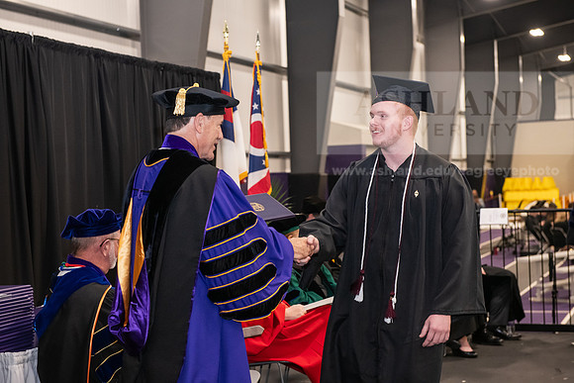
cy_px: 192
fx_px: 1116
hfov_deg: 28.8
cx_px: 287
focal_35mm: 70
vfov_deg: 19.5
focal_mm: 70
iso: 2500
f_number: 5
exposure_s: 1/125
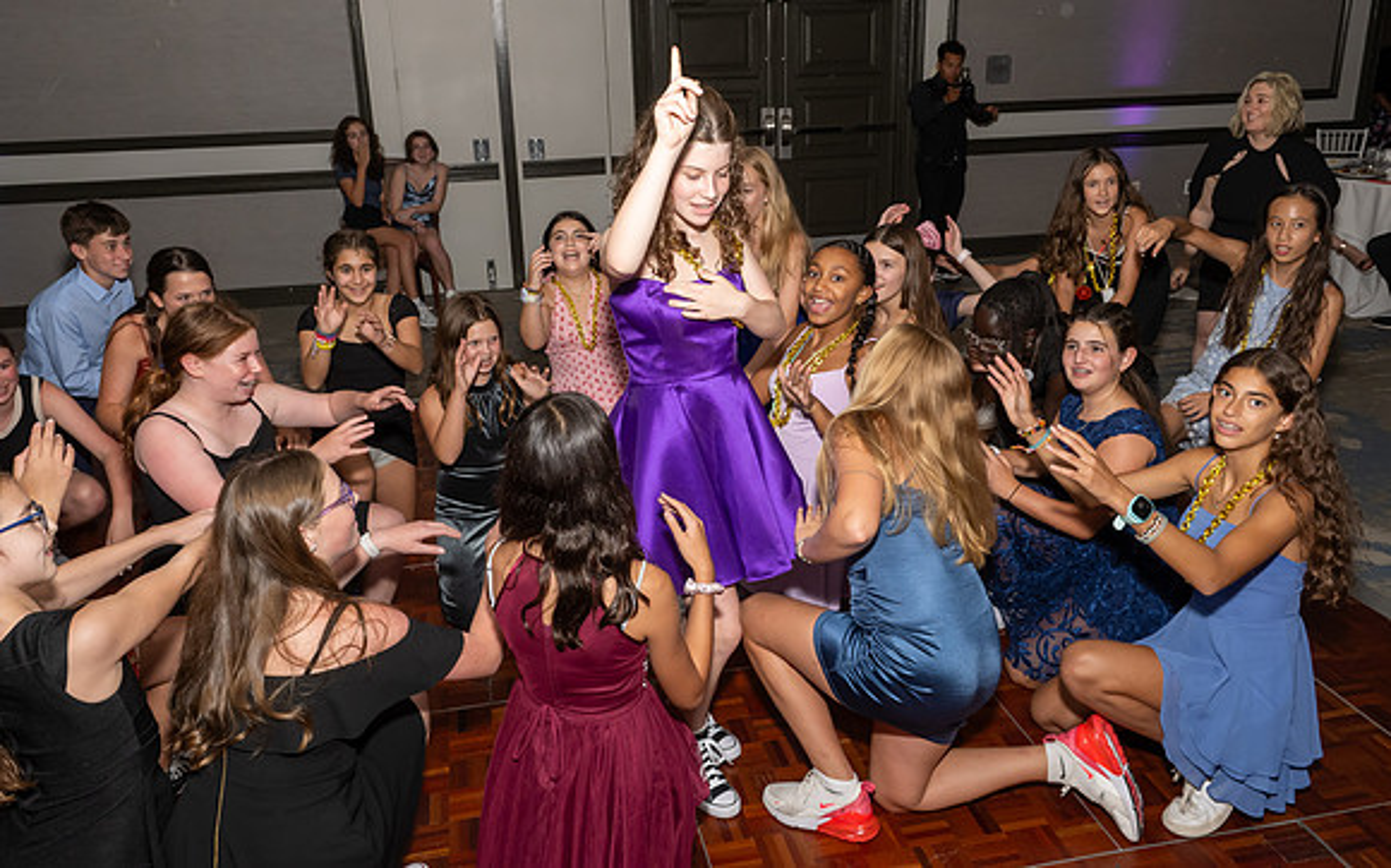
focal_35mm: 27
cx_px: 700
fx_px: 1019
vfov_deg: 46.0
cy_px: 380
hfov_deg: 68.6
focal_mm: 17
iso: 1000
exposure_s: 1/250
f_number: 8
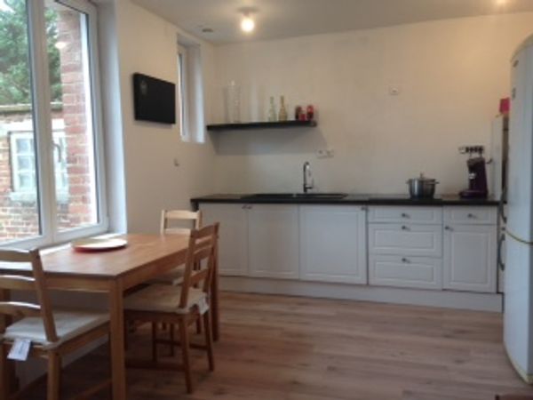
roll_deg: +0.8
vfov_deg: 42.9
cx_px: 266
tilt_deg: -5.4
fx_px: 508
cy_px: 200
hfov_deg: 55.4
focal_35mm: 33
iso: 50
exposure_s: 1/40
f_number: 2.4
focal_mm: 4.12
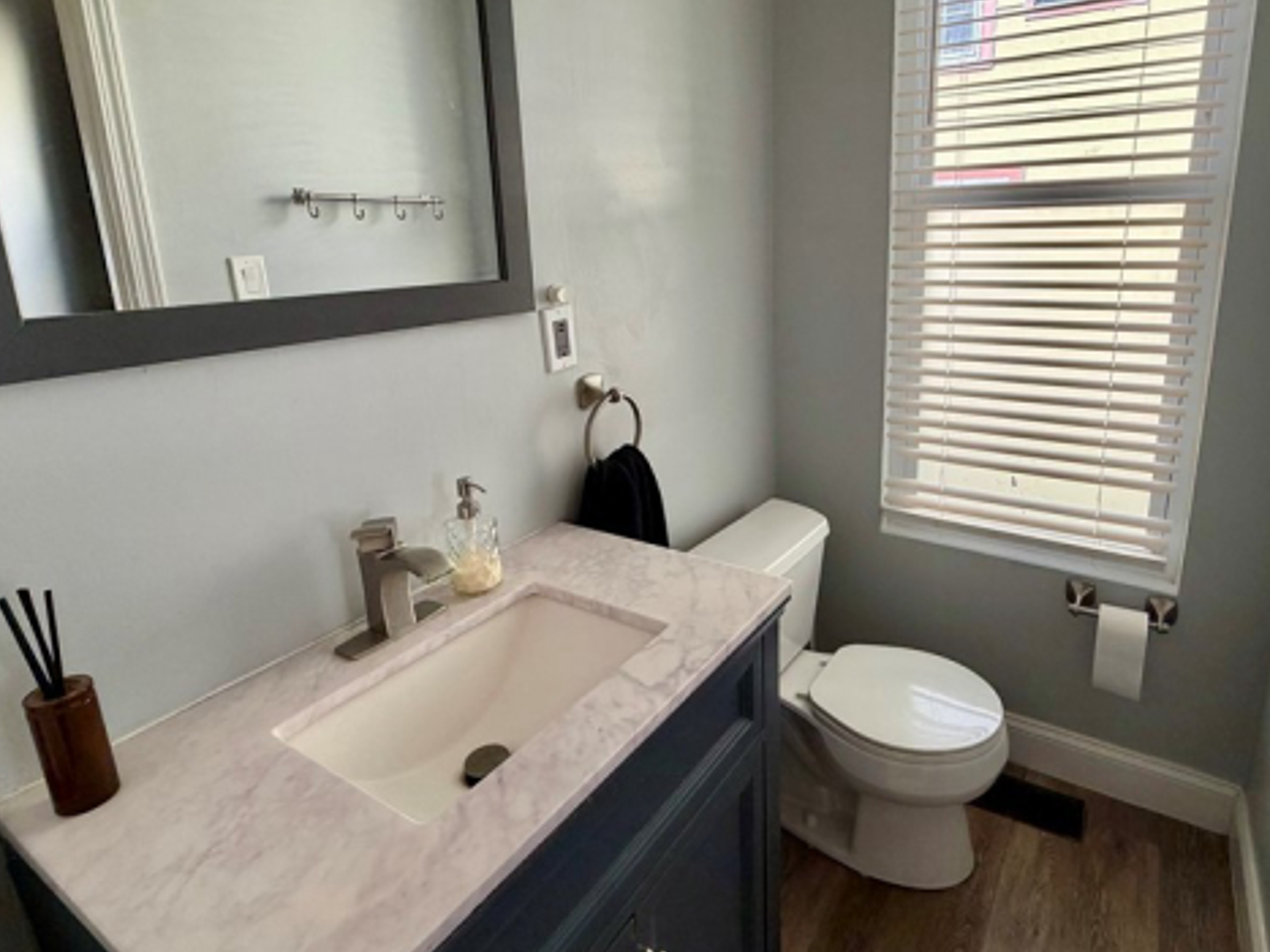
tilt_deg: -13.4
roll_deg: +0.5
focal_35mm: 20
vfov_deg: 65.5
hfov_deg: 81.0
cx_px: 744
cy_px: 397
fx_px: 734
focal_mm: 2.22
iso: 160
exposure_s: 1/121
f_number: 2.2
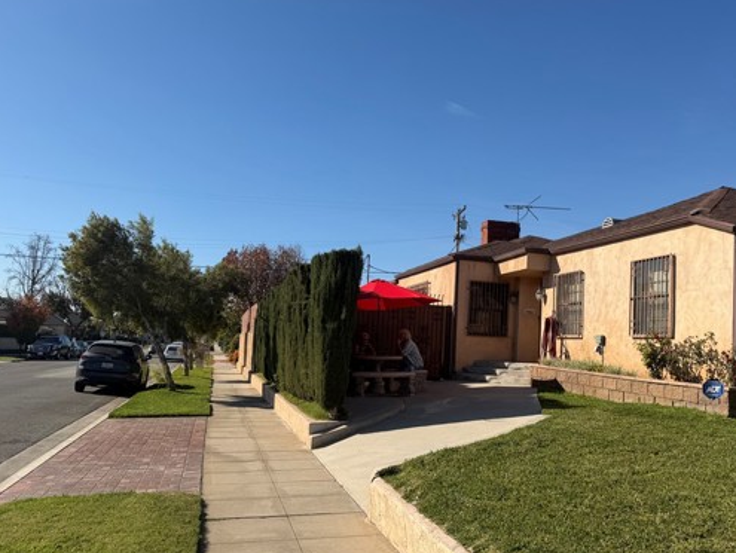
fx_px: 660
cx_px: 424
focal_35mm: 31
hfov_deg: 58.1
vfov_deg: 45.5
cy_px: 288
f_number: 1.78
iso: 80
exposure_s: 1/5714
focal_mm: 6.76
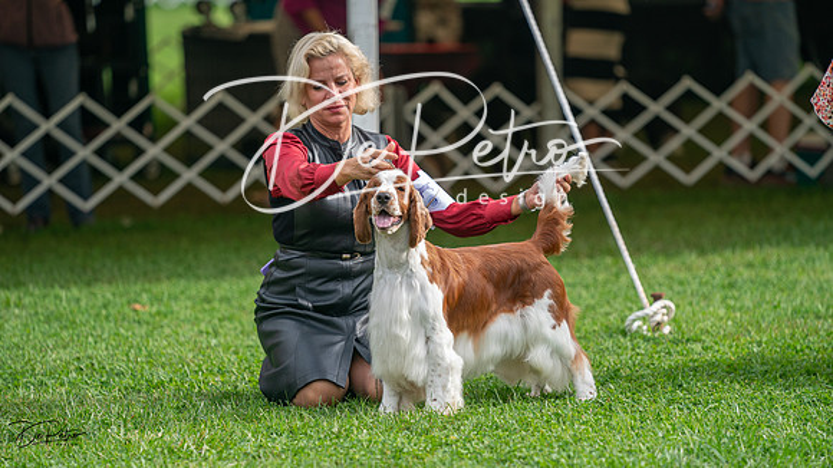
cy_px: 234
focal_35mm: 209
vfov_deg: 5.8
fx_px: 4626
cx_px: 416
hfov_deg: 10.3
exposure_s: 1/1000
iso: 160
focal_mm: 200
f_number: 3.2
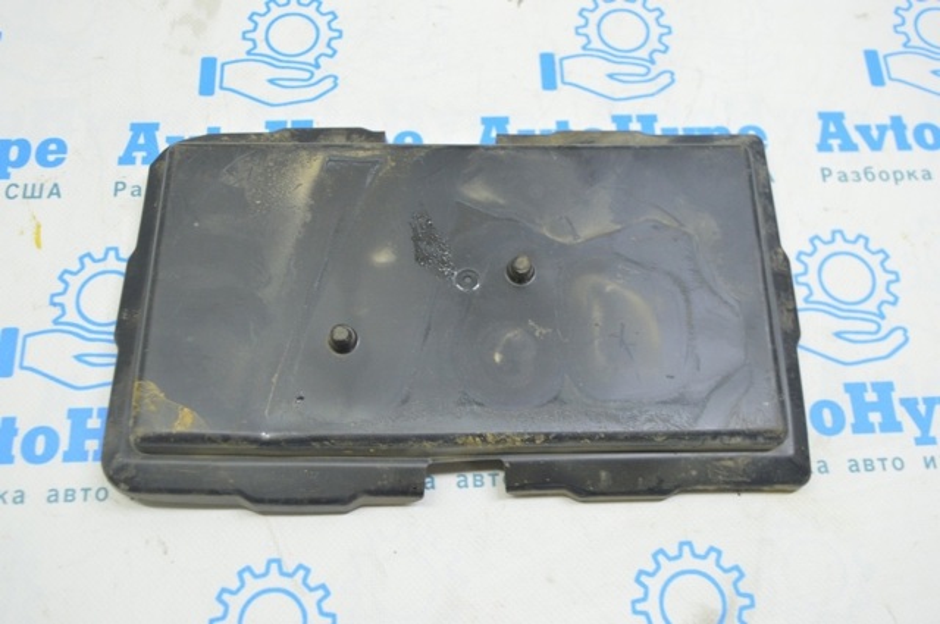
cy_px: 312
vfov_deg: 36.8
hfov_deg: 53.2
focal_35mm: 36
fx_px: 939
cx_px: 470
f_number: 5.6
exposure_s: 1/15
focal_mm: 24
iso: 400
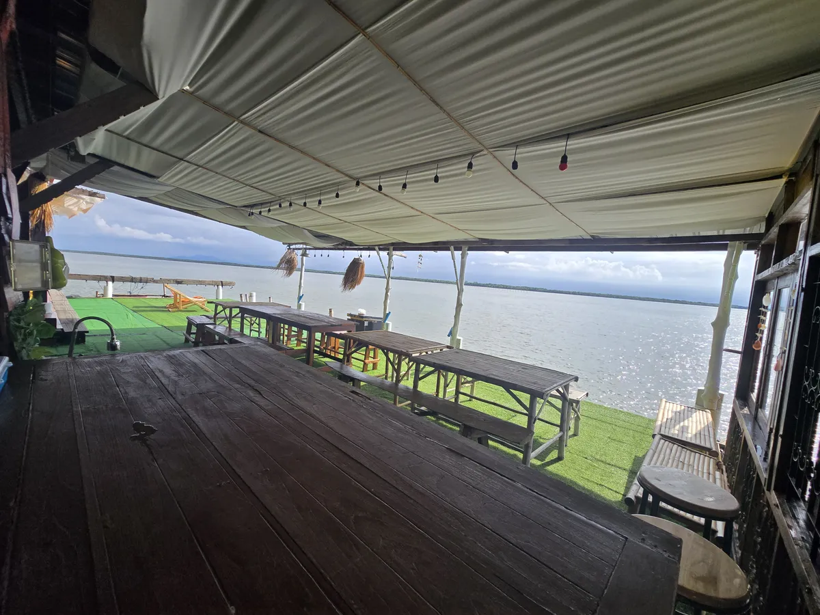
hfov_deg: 106.2
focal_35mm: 13
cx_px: 410
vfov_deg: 89.9
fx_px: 308
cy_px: 308
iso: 64
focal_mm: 2.2
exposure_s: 1/2000
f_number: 2.2
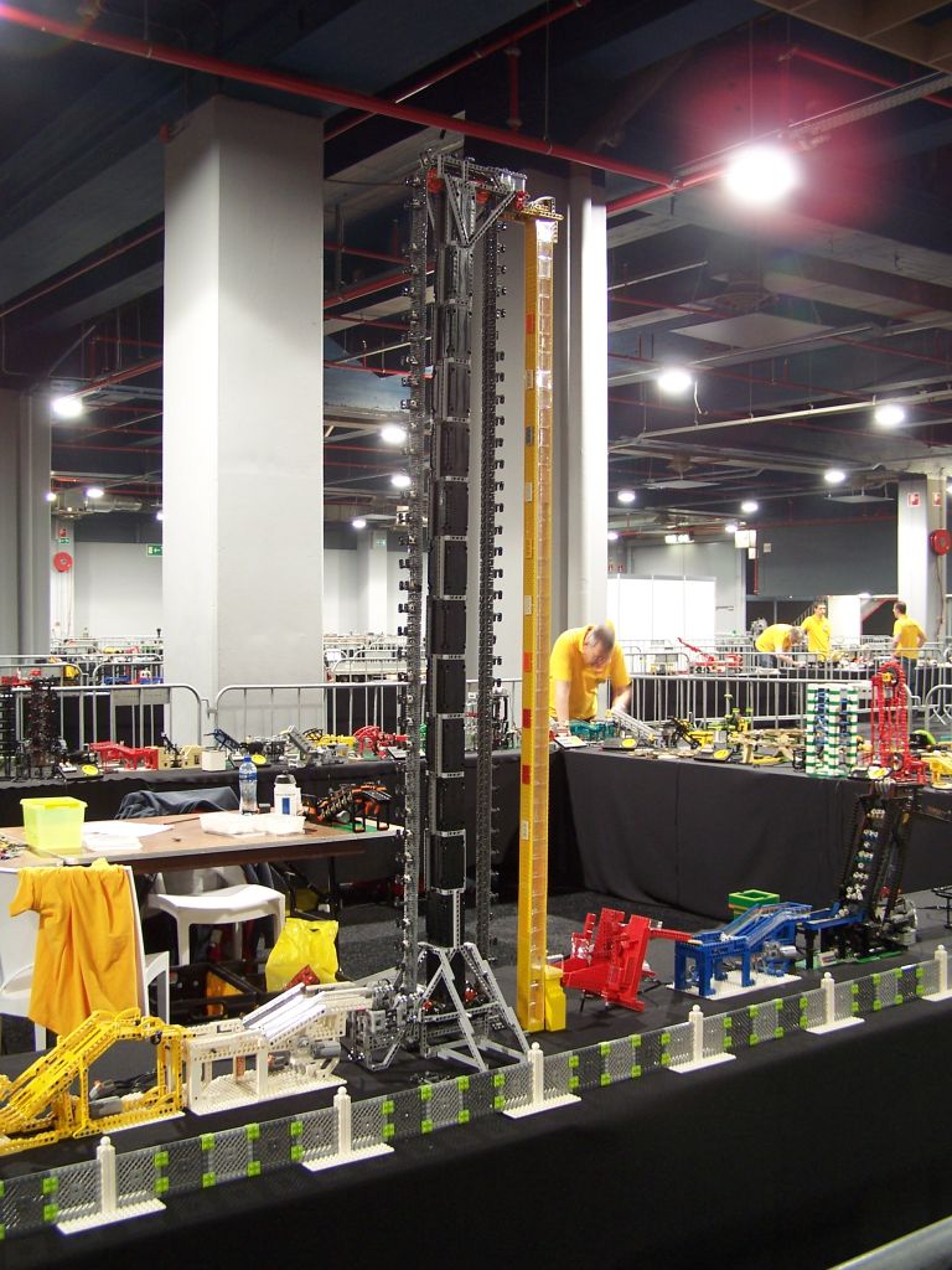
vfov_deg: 49.0
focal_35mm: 38
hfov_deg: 37.7
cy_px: 635
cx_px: 476
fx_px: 1393
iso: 80
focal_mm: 6.3
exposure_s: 1/2
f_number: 2.8
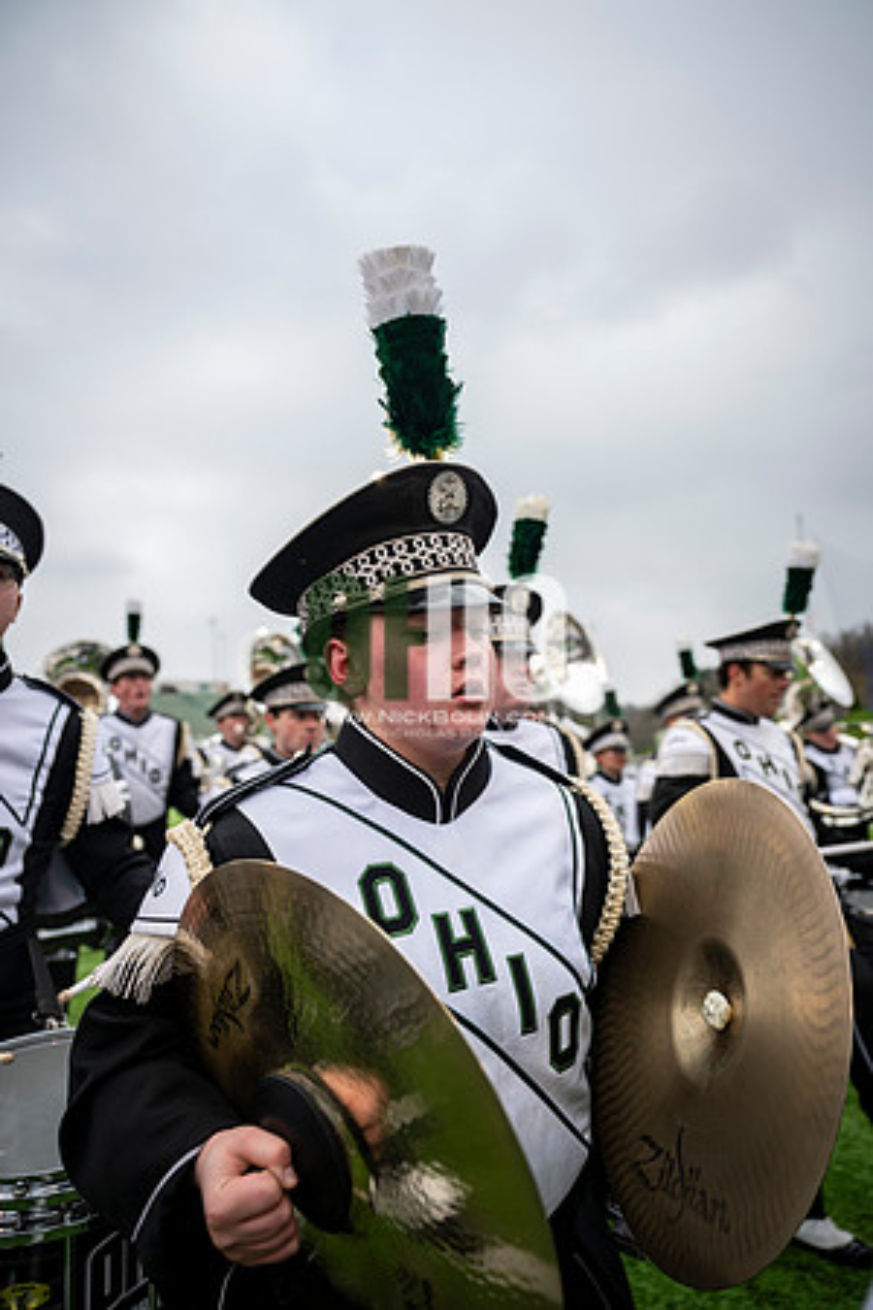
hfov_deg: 53.1
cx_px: 436
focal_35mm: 24
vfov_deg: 73.7
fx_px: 873
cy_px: 655
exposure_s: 1/500
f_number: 2.8
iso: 100
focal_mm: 24
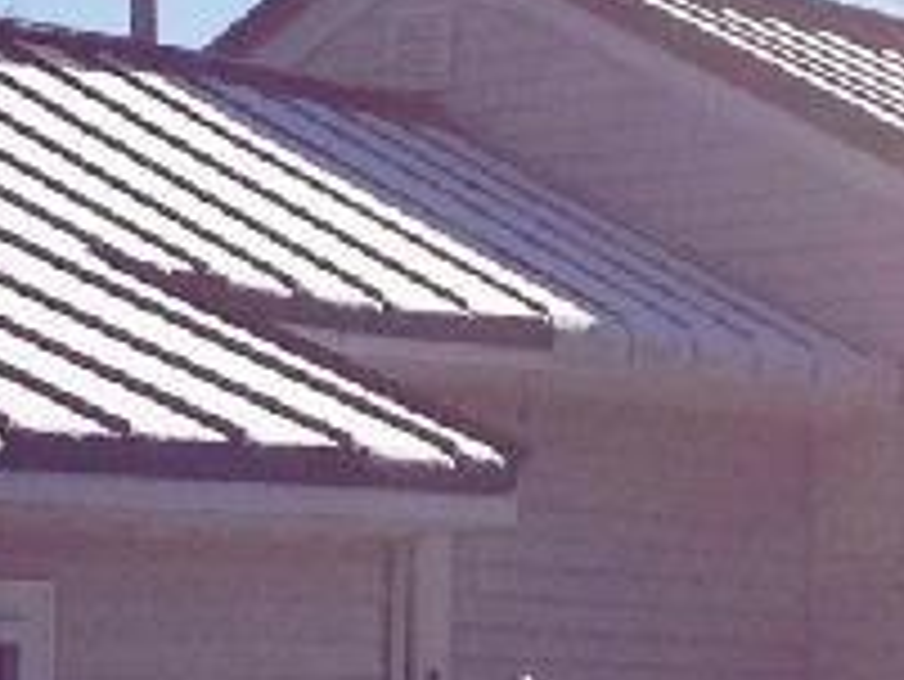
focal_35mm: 178
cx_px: 85
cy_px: 1126
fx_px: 4651
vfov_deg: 8.1
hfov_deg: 11.0
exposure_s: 1/3367
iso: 50
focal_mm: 4.28
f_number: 2.4
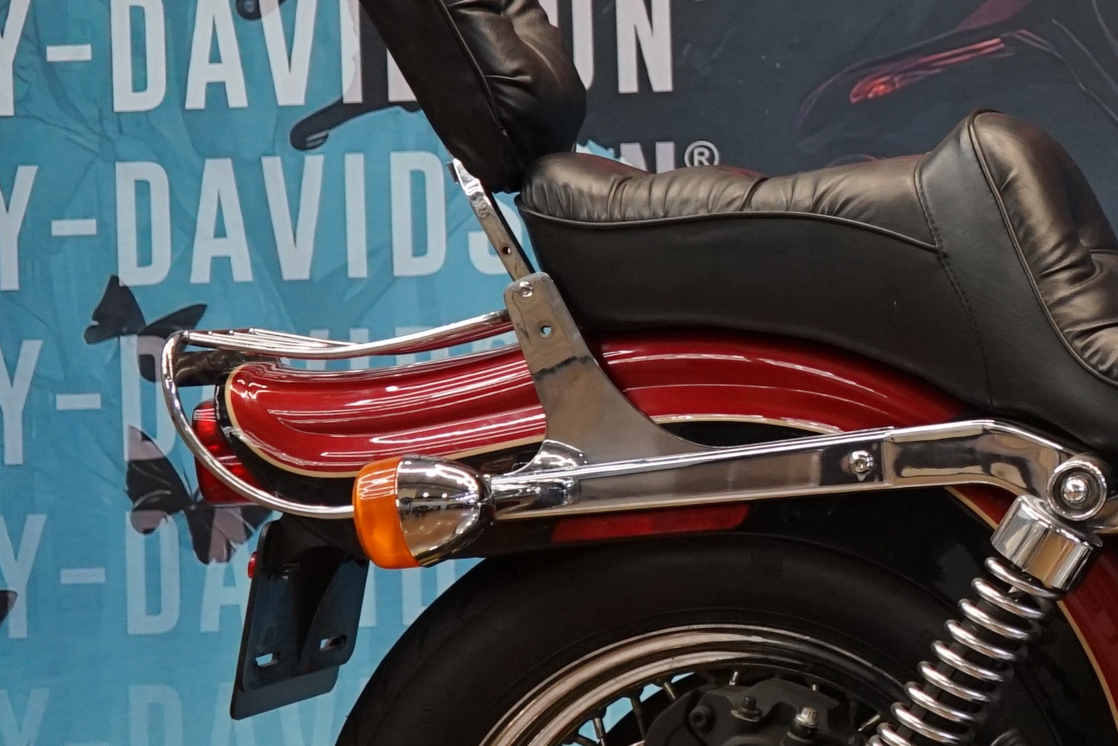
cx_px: 1776
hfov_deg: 16.1
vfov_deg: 12.0
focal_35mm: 114
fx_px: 3540
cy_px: 388
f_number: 4
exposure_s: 1/160
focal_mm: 32
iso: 1000
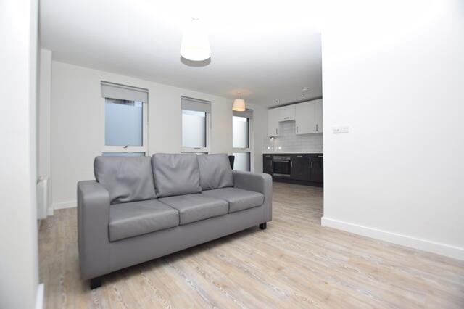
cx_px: 232
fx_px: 193
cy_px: 154
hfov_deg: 100.4
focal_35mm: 15
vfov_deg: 77.3
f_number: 4
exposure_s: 1/200
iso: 100
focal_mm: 10
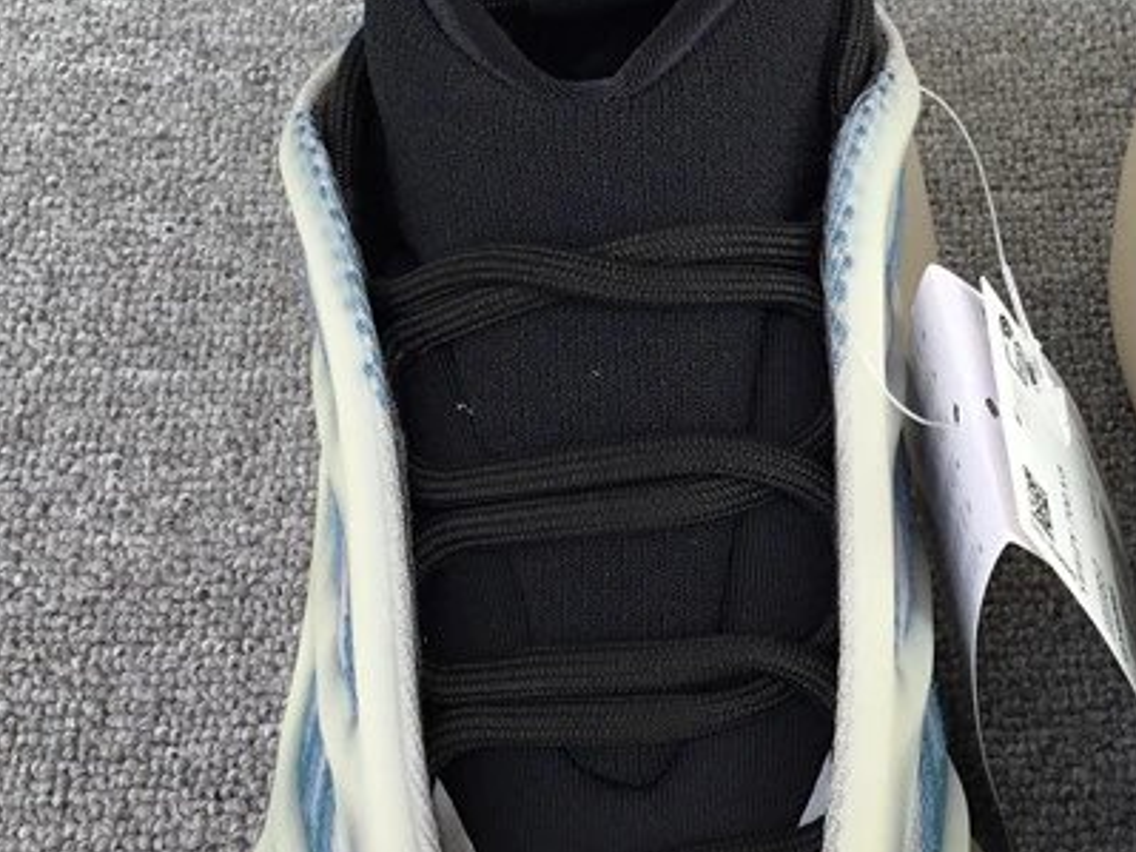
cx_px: 1019
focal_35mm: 70
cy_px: 309
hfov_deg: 26.8
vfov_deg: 20.9
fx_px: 2297
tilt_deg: -51.5
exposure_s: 1/265
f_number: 2.4
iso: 25
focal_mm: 3.3
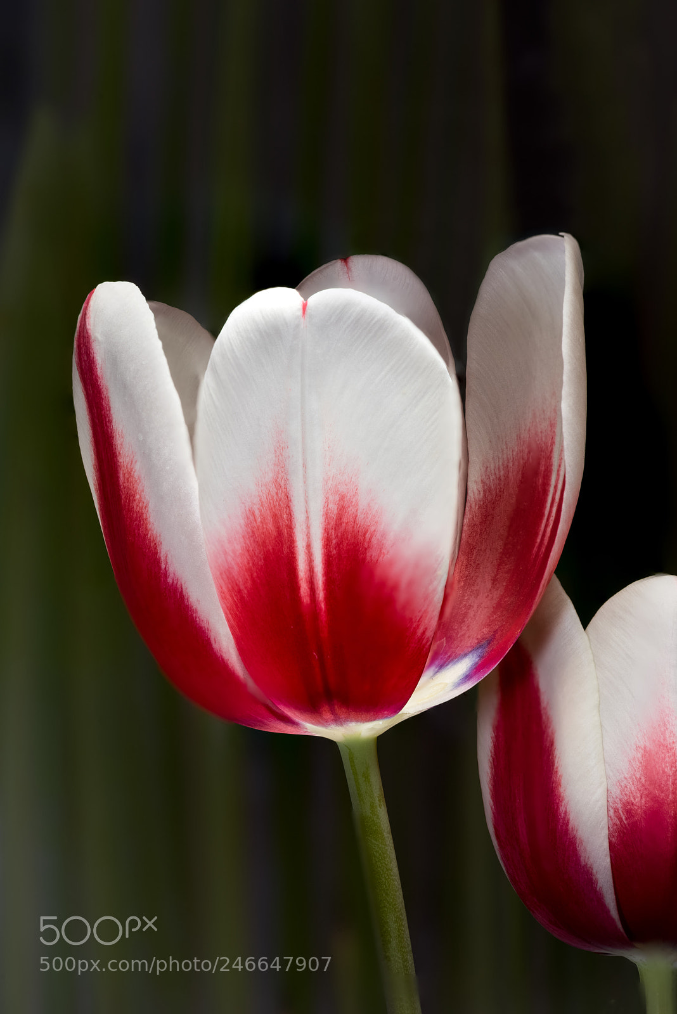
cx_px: 338
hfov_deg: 13.1
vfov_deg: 19.4
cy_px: 507
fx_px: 2959
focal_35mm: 105
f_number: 16
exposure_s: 1/4
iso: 64
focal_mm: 105
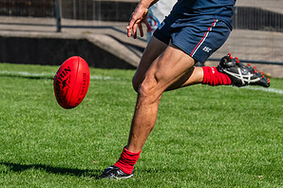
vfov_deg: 1.6
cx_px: 162
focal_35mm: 878
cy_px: 14
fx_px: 6894
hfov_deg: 2.4
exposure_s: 1/1600
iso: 800
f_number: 10
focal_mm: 330
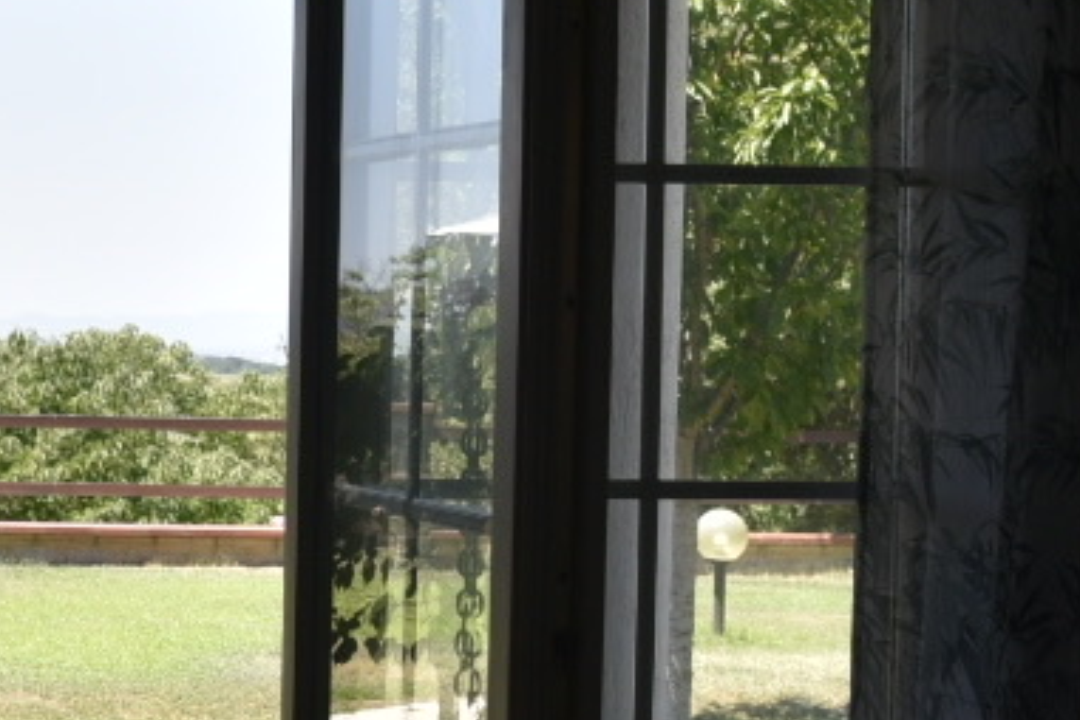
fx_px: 3060
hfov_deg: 19.1
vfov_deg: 13.4
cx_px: -142
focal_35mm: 102
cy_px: 425
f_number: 7.1
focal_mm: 24
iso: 100
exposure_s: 1/200
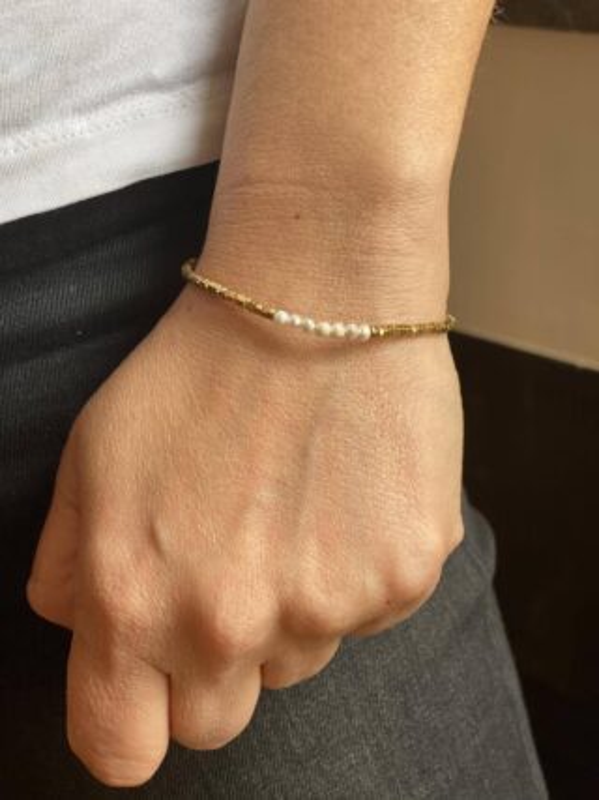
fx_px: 1200
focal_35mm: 52
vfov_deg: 36.8
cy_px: 400
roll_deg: +4.0
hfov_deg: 28.0
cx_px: 300
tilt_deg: -27.4
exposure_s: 1/100
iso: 80
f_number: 2
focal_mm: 6
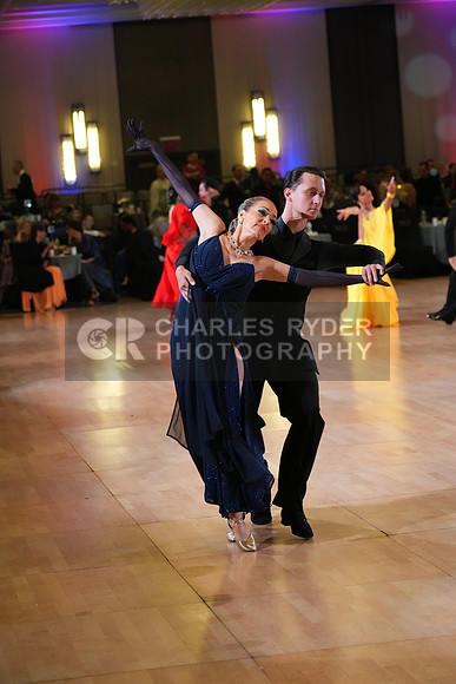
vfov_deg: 19.5
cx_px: 228
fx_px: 1994
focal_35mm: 105
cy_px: 342
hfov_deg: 13.0
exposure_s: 1/500
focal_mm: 105
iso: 4000
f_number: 4
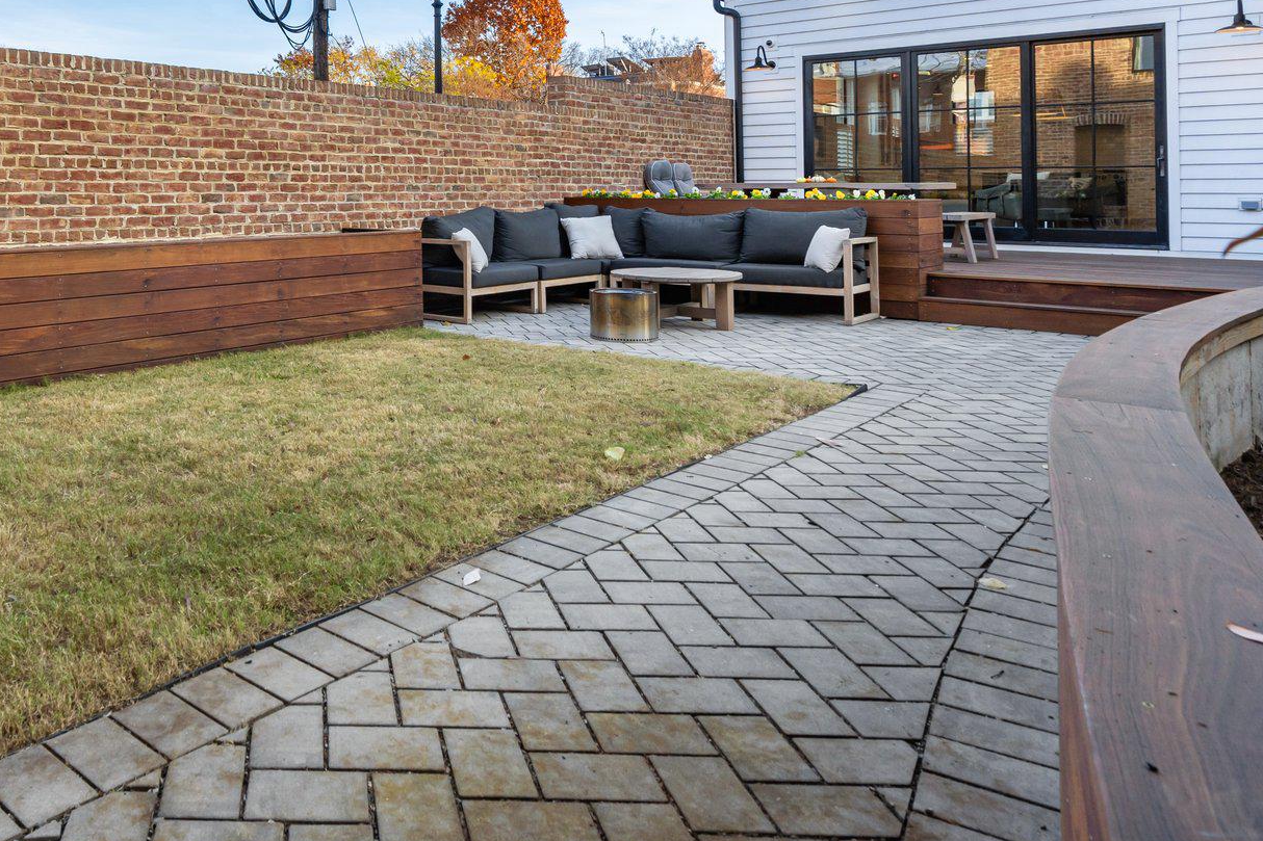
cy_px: 196
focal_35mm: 27
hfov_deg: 62.6
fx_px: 947
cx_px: 281
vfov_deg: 46.0
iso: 250
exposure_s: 1/80
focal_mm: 16
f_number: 11
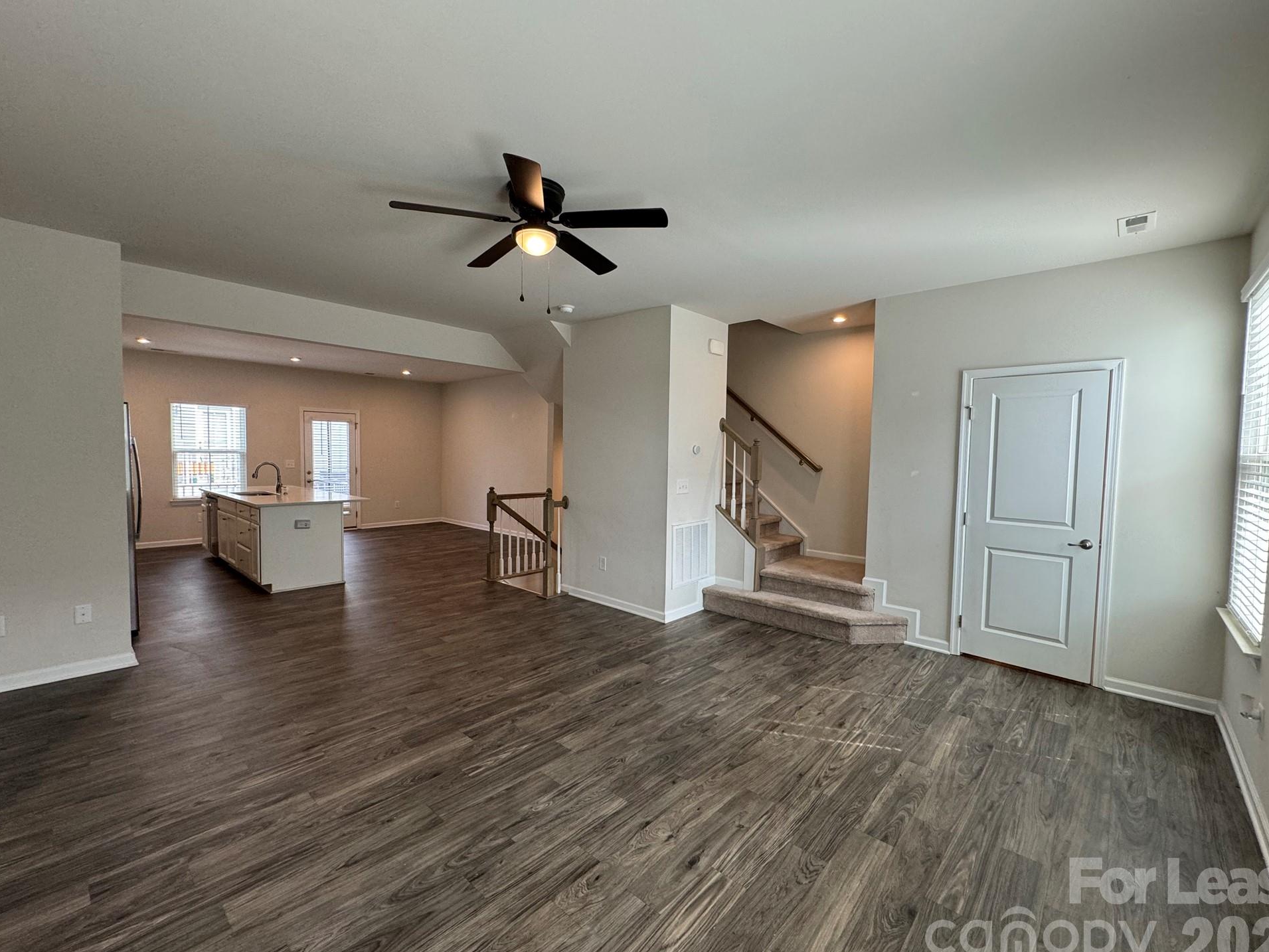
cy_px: 478
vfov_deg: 81.8
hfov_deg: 98.2
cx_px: 645
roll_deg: -1.4
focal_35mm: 15
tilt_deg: -1.5
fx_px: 550
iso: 200
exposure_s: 1/120
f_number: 2.2
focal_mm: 2.22
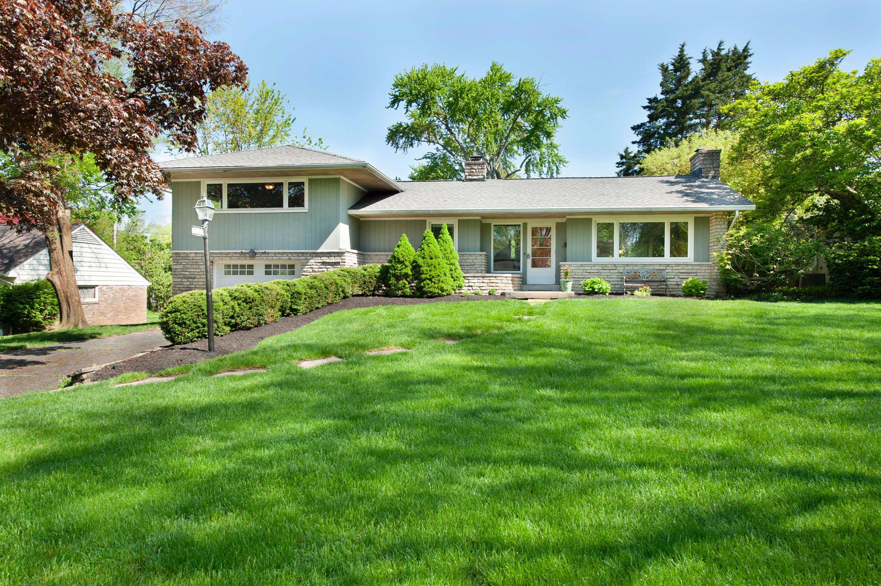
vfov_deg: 53.1
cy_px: 293
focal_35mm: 24
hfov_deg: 73.8
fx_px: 587
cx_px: 440
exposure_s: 1/1000
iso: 400
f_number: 6.3
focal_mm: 24
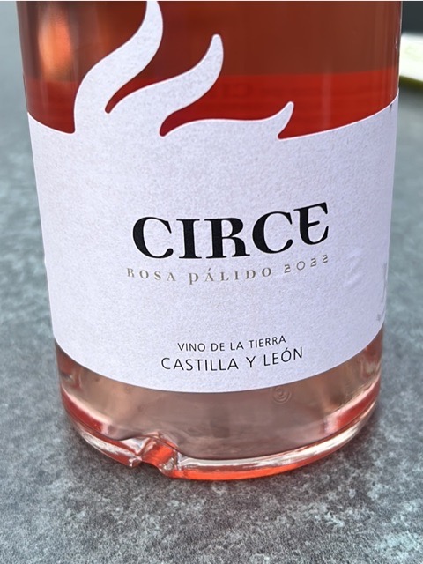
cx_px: 212
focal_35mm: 59
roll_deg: +0.3
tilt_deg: -24.0
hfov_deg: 24.8
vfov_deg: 32.7
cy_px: 282
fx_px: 961
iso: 50
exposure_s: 1/1502
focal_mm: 5.7
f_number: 1.5
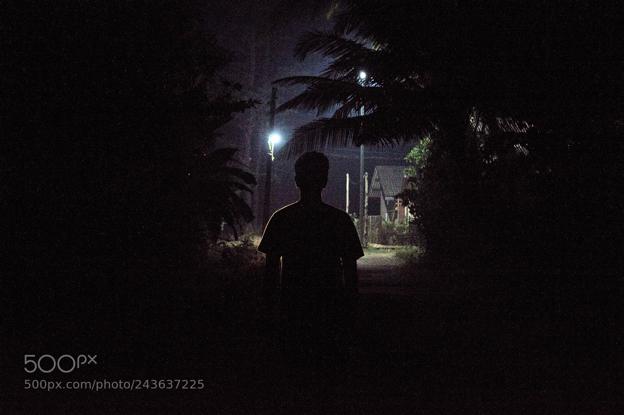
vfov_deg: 16.5
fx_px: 1429
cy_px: 208
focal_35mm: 82
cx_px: 312
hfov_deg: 24.6
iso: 1600
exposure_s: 1/60
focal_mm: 55
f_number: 5.6
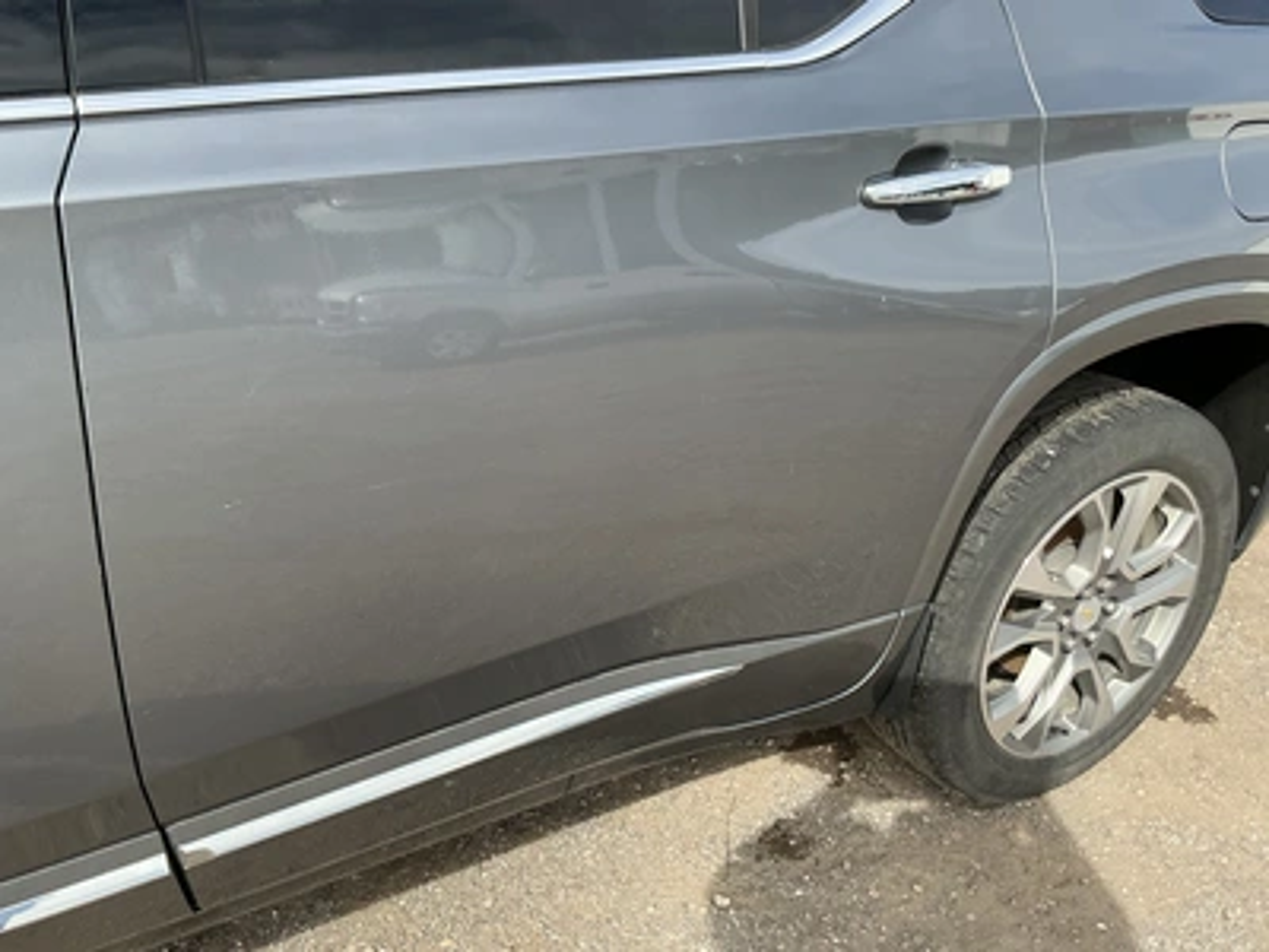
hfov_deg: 63.4
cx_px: 634
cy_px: 476
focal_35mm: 28
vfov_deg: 49.7
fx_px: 1026
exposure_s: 1/770
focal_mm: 3
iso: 25
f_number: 1.8
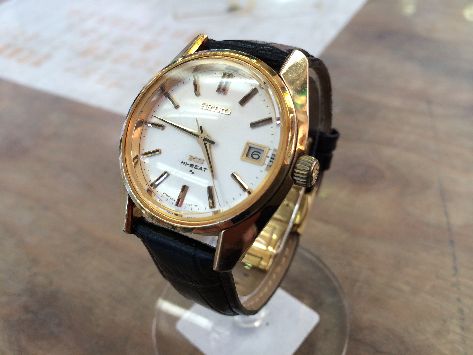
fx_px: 410
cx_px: 236
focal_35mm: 30
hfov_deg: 60.0
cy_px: 178
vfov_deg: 46.8
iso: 50
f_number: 2.2
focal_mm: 4.12
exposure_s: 1/120
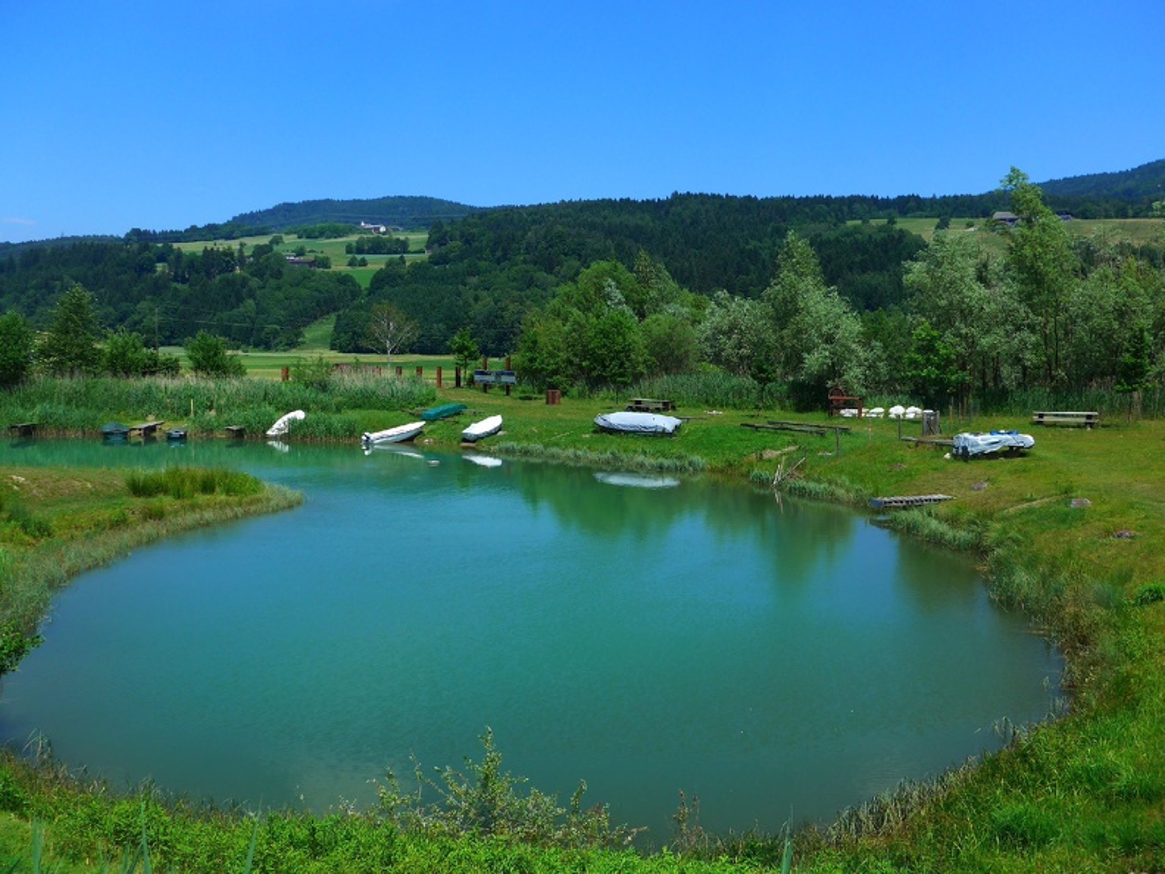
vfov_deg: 48.2
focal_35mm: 29
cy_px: 437
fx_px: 976
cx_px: 582
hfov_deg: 61.7
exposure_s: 1/1300
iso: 80
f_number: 2.8
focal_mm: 6
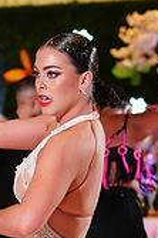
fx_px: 2045
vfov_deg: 6.6
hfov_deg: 4.4
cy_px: 286
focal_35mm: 310
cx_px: -80
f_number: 4
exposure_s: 1/400
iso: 3200
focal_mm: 89
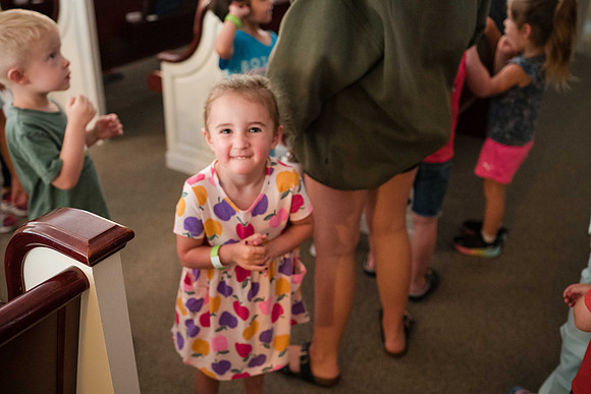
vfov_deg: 35.6
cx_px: 296
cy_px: 192
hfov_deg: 51.4
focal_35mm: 37
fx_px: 614
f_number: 2.8
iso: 5600
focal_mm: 35
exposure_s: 1/60
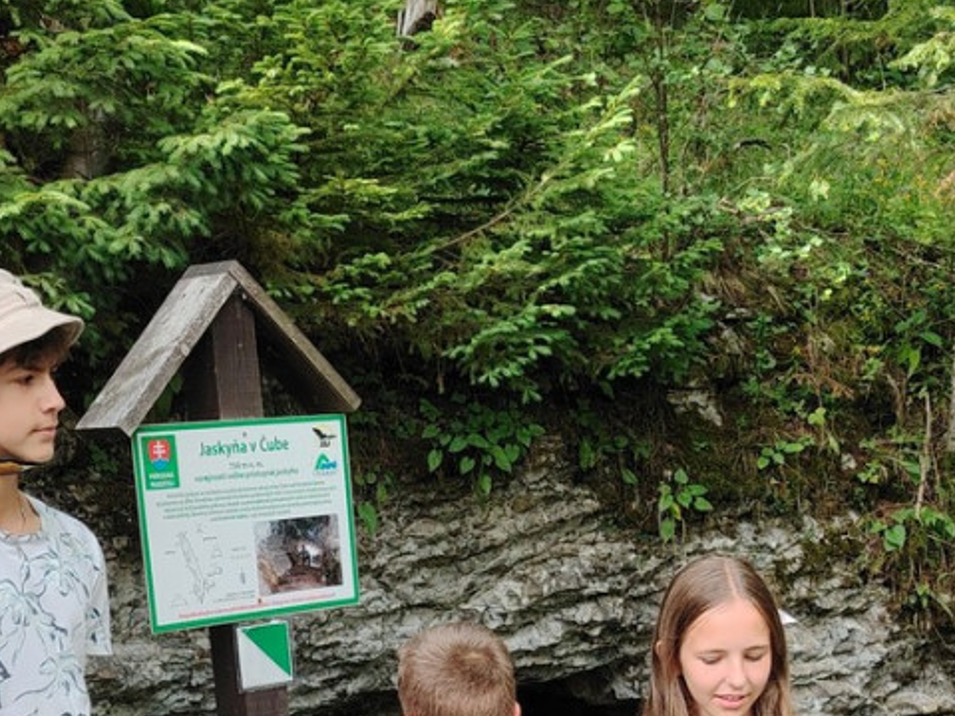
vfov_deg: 19.2
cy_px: 877
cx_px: 615
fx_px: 1986
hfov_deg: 26.9
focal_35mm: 72
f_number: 1.75
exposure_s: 1/100
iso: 167
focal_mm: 5.25
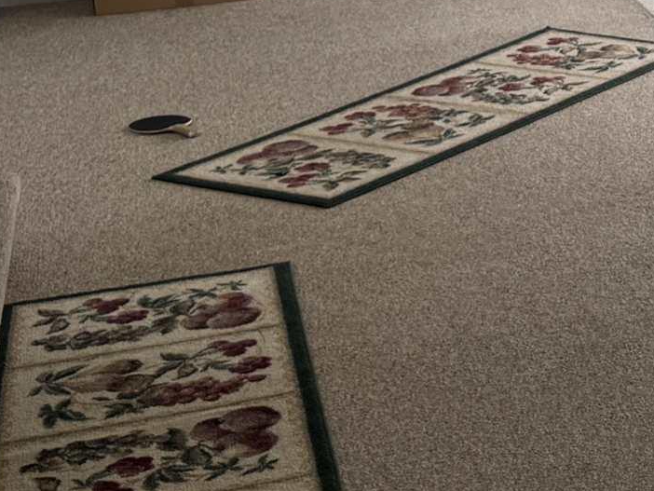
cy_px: -102
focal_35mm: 105
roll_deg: +1.8
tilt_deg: -10.4
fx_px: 1984
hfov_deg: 17.0
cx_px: 973
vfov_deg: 13.7
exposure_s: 1/124
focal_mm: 6.76
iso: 50
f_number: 1.78
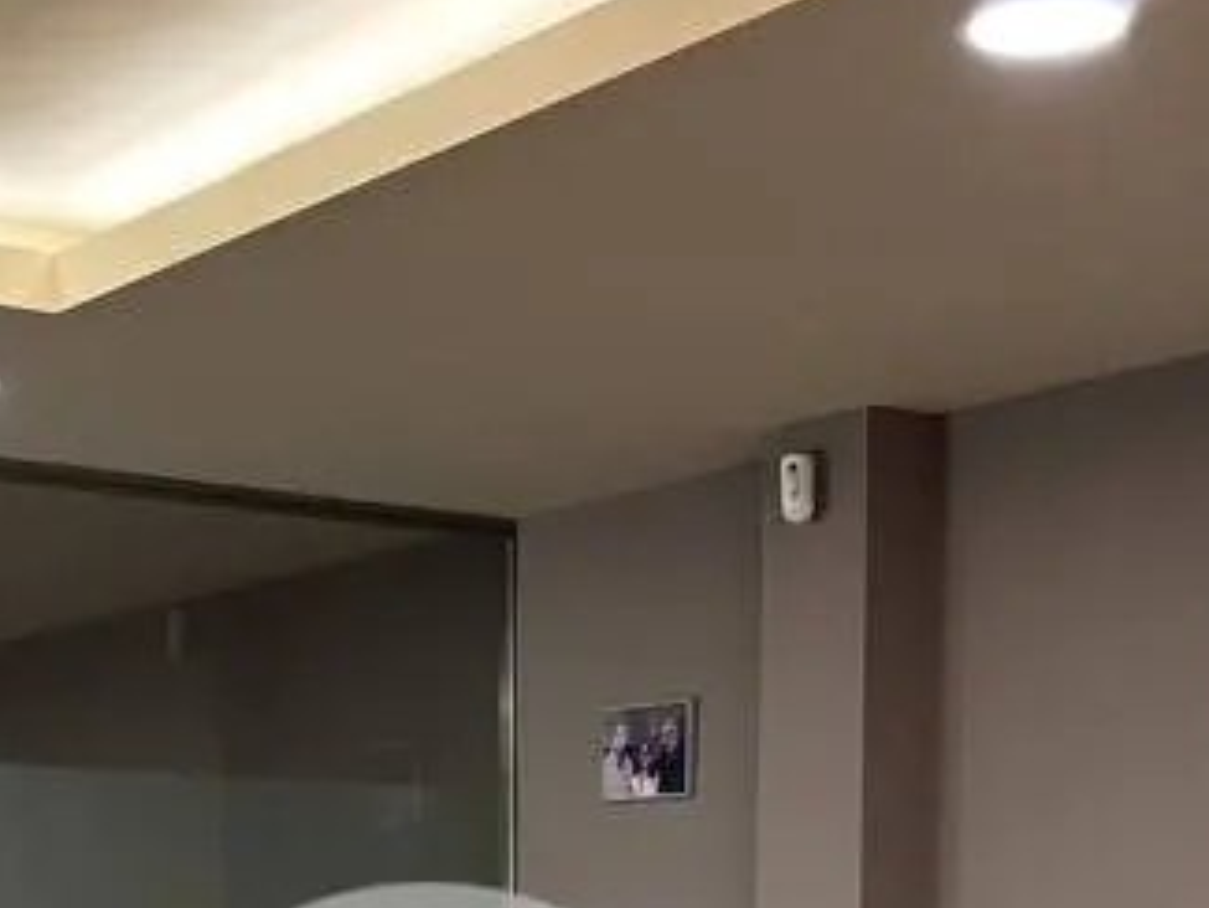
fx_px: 2795
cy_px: 1235
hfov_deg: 24.3
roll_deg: -0.1
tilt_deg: -4.5
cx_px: 424
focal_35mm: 80
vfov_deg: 17.2
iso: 160
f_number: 1.6
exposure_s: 1/50
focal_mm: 5.96
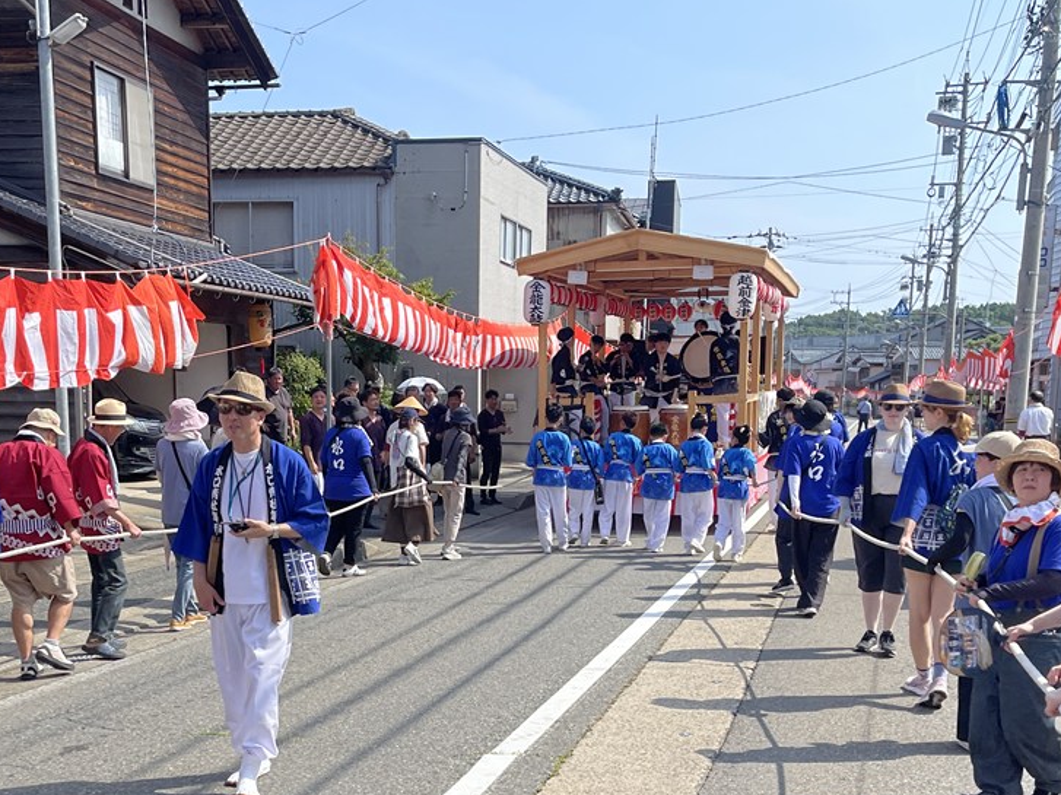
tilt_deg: -11.2
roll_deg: +1.7
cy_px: 639
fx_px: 1348
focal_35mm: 44
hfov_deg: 42.9
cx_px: 457
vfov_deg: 32.0
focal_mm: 5.1
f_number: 1.6
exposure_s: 1/3003
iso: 32
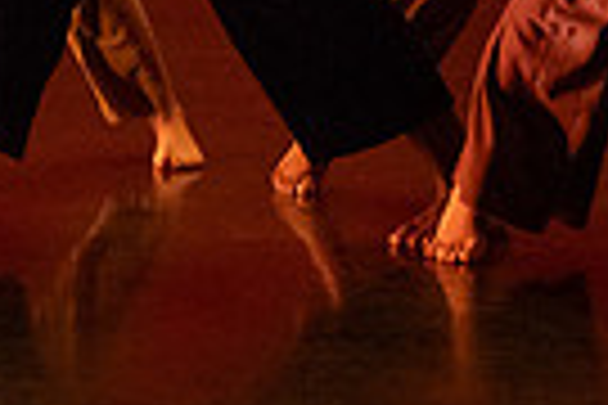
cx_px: 522
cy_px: -401
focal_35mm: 260
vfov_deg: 5.2
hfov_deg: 7.9
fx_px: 4391
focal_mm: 51
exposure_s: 1/400
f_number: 3.5
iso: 6400
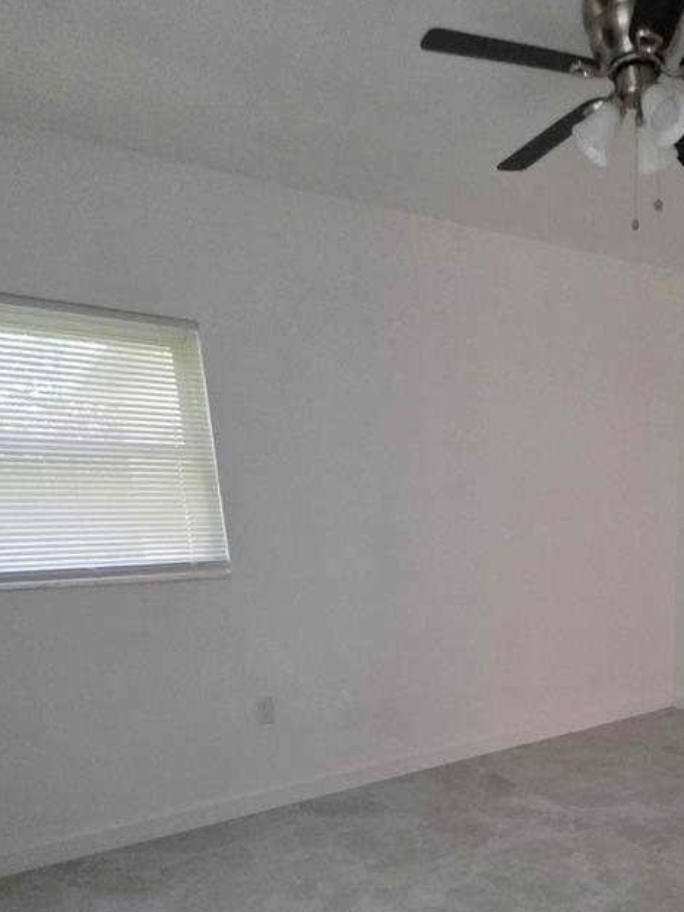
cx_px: 586
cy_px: 710
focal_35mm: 25
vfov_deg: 64.2
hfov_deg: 50.1
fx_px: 659
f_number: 1.9
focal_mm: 2.2
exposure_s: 1/60
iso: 640
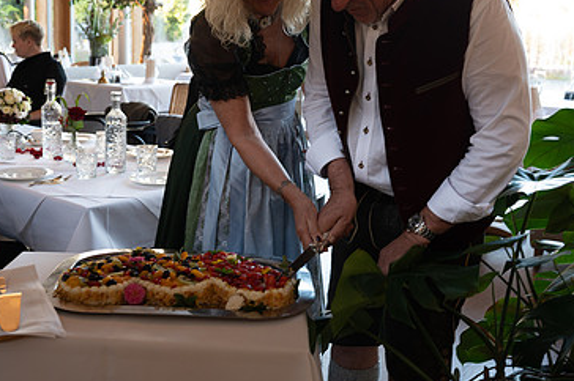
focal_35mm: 47
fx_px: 749
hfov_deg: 41.8
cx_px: 246
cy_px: 129
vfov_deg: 28.4
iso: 400
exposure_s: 1/50
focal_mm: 29.5
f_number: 3.5
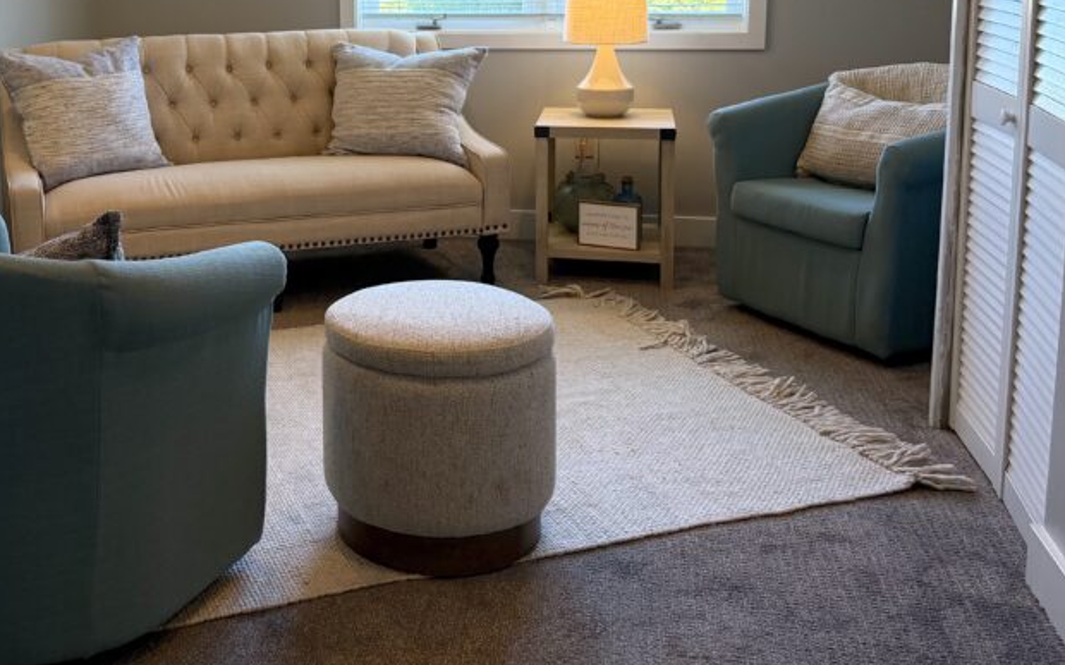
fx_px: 1219
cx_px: 325
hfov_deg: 46.2
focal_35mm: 42
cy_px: 112
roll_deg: +1.0
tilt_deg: -8.7
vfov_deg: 29.6
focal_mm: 6.76
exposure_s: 1/176
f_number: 1.78
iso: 200
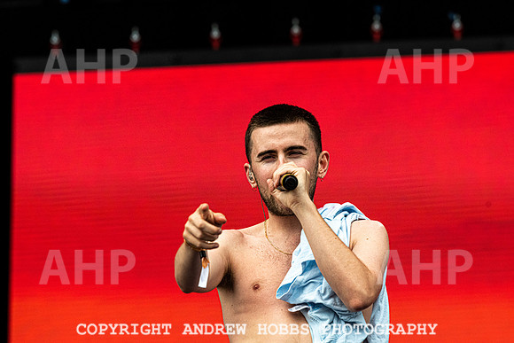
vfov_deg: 6.6
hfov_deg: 9.9
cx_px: 268
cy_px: 164
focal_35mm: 209
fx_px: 2982
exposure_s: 1/1250
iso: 1250
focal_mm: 200
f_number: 6.3
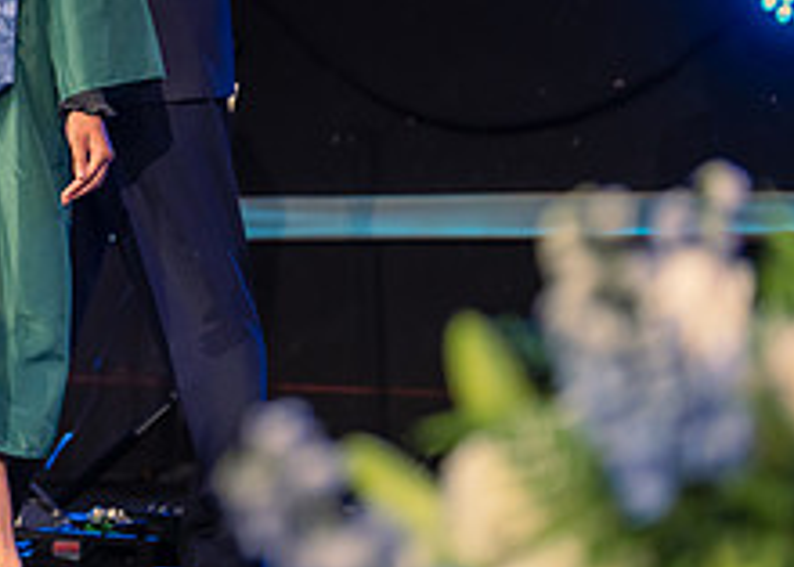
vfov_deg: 9.5
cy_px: -36
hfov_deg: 13.1
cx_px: -112
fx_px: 3381
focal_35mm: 150
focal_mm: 50
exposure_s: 1/400
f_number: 1.2
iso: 800
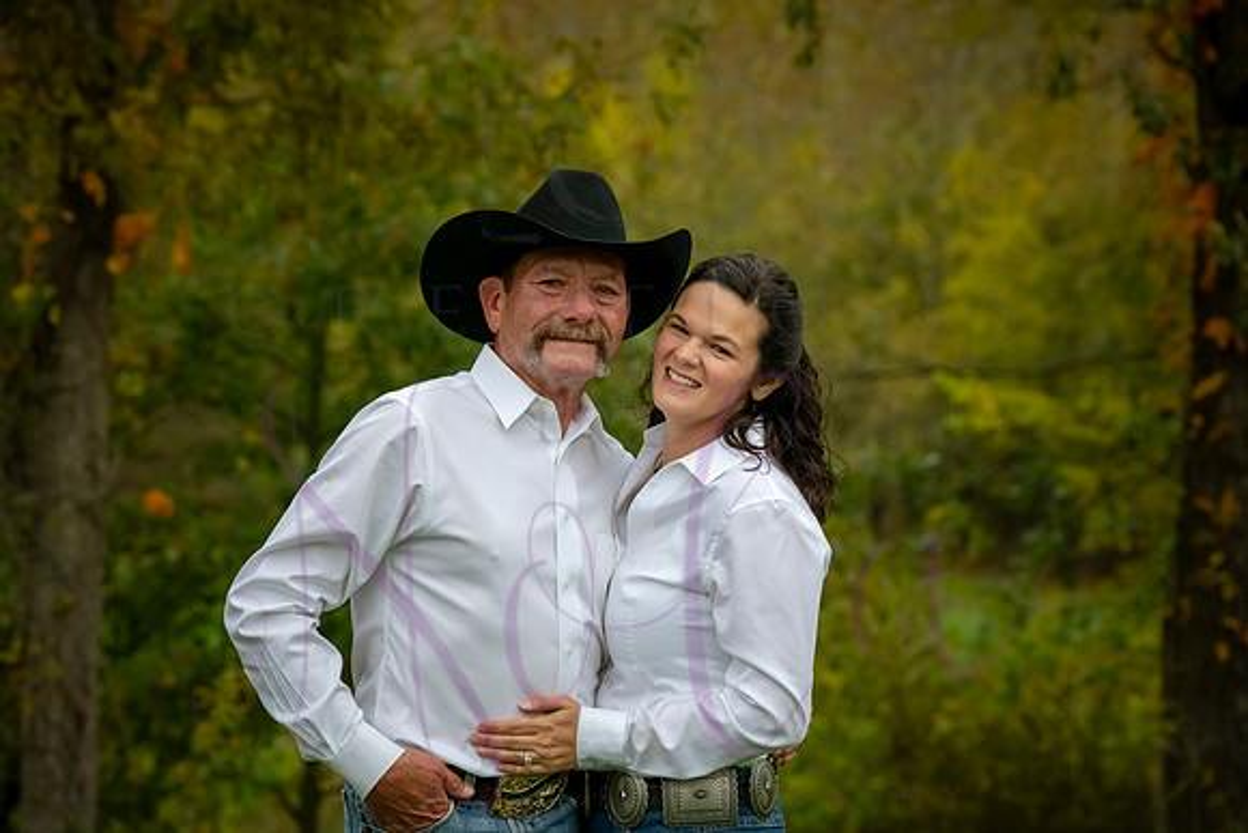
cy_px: 416
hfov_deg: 15.2
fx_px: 4681
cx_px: 624
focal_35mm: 135
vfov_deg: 10.2
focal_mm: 135
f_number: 7.1
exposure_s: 1/800
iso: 2000
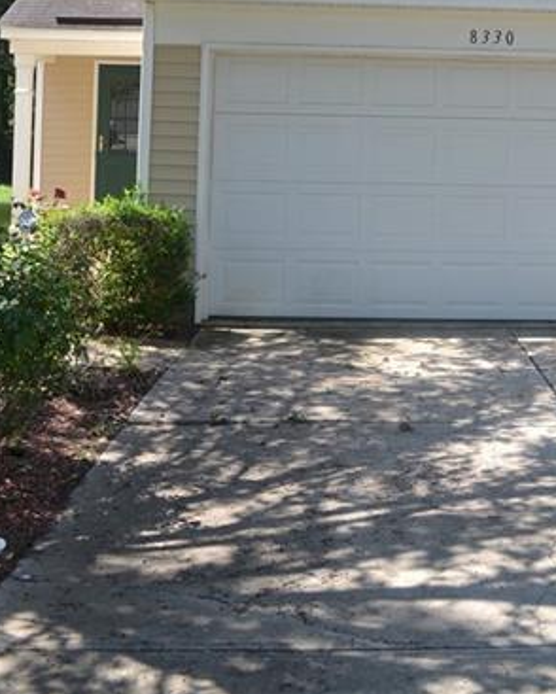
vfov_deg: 33.3
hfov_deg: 28.2
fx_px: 1089
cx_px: 412
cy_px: 59
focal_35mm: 53
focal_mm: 18
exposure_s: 1/125
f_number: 5.6
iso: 100
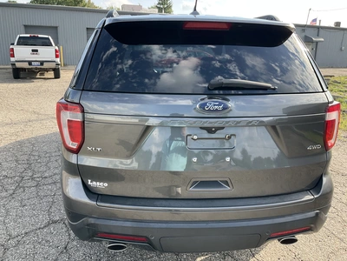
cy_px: 130
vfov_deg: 48.2
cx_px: 174
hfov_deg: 61.7
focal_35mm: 29
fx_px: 291
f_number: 1.8
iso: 25
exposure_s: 1/333
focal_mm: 3
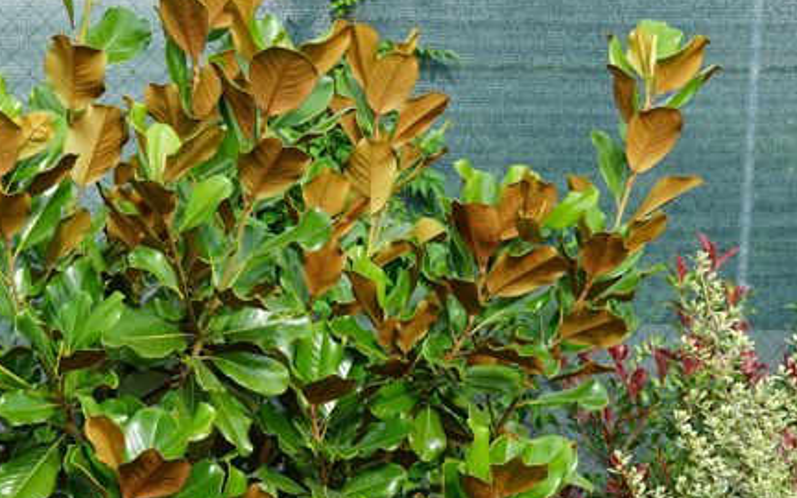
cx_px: 196
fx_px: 2780
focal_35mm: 128
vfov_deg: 10.2
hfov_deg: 16.2
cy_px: 455
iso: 100
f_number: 8
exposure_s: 1/80
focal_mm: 44
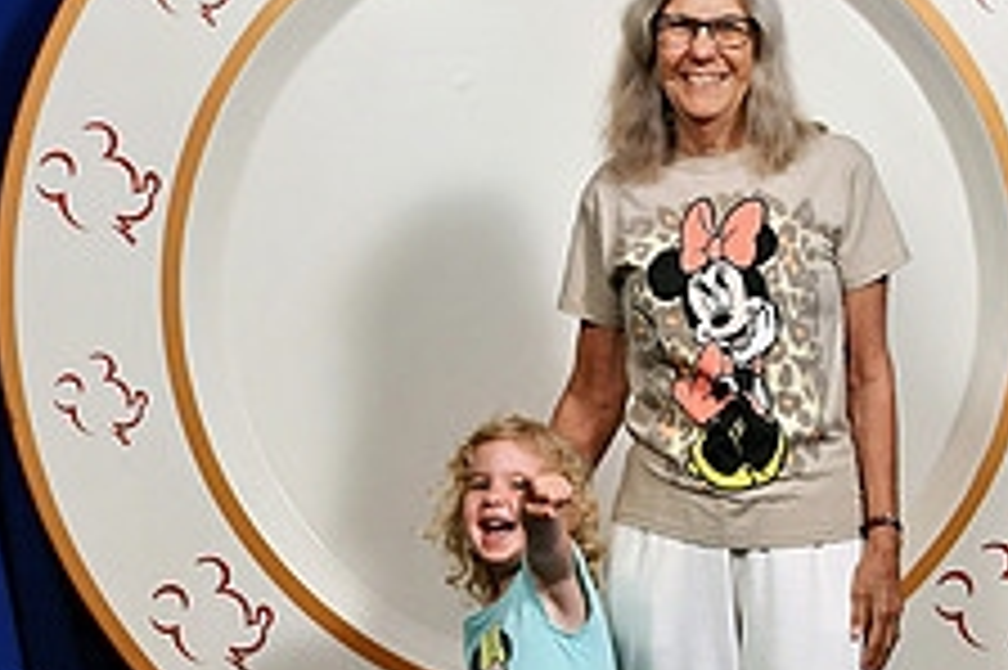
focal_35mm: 96
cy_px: 560
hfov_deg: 21.2
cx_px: 598
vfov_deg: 14.1
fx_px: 2686
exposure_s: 1/125
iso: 1000
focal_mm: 25
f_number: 7.1
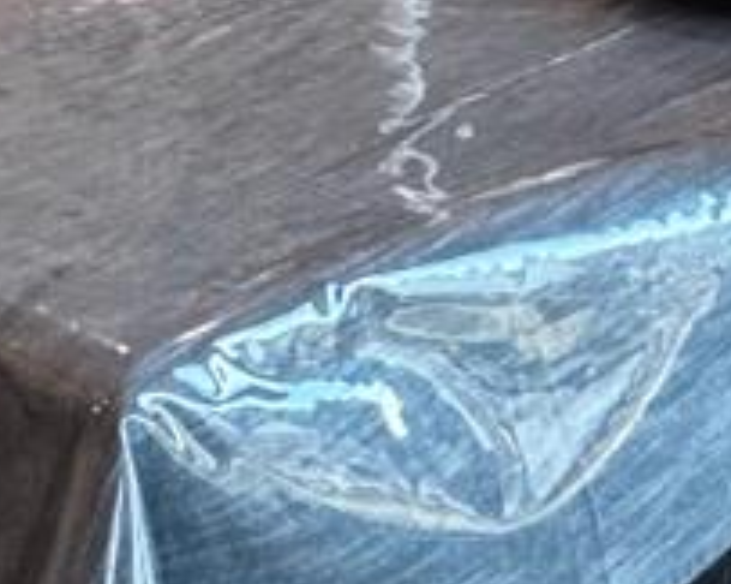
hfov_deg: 16.1
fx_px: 2183
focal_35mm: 101
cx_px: 1318
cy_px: -690
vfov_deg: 12.7
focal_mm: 2.22
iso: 320
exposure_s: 1/120
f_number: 2.2
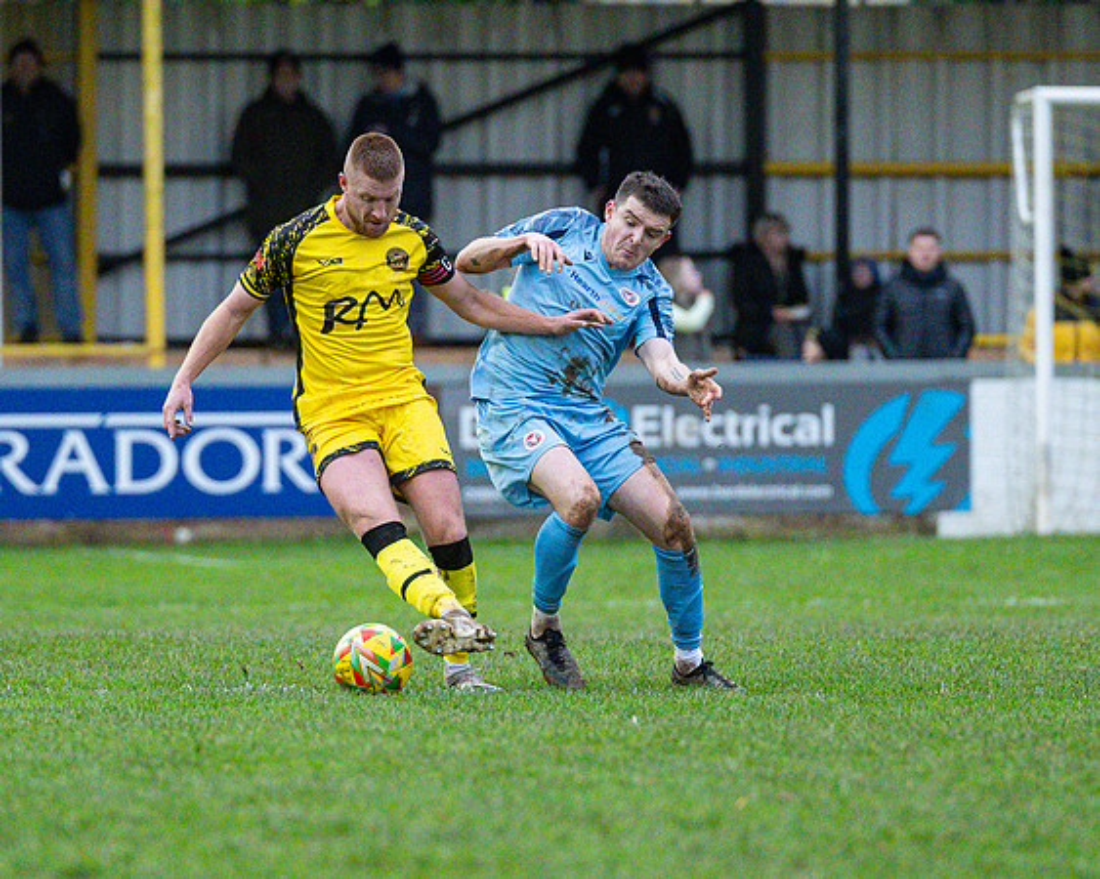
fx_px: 18546
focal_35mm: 570
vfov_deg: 2.7
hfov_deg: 3.4
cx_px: 352
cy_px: 447
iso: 2000
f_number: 2.8
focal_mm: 200
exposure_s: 1/1600
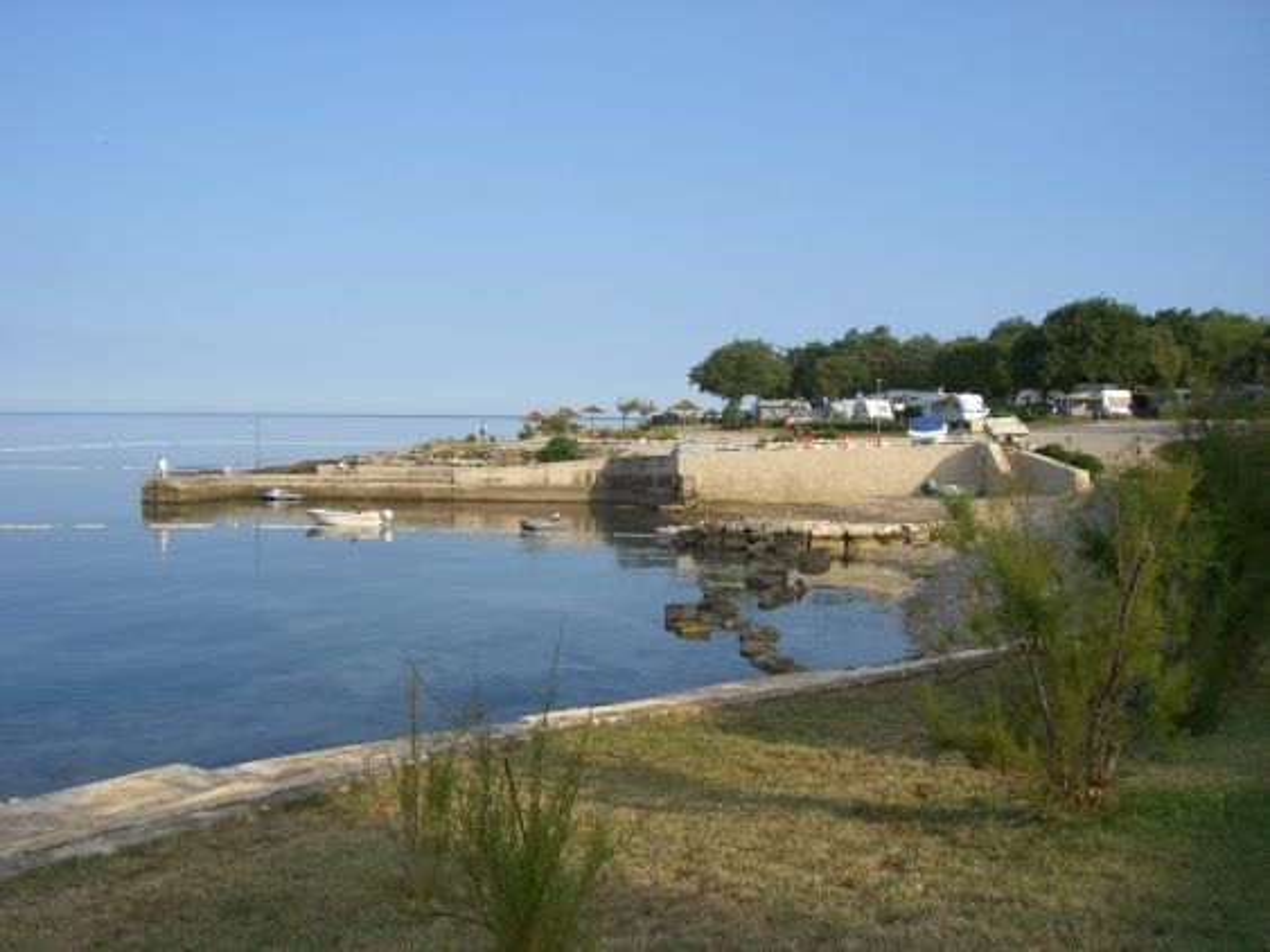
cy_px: 476
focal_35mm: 38
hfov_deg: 49.0
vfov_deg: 37.7
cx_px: 635
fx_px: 1394
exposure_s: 1/400
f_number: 4.3
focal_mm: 6.2
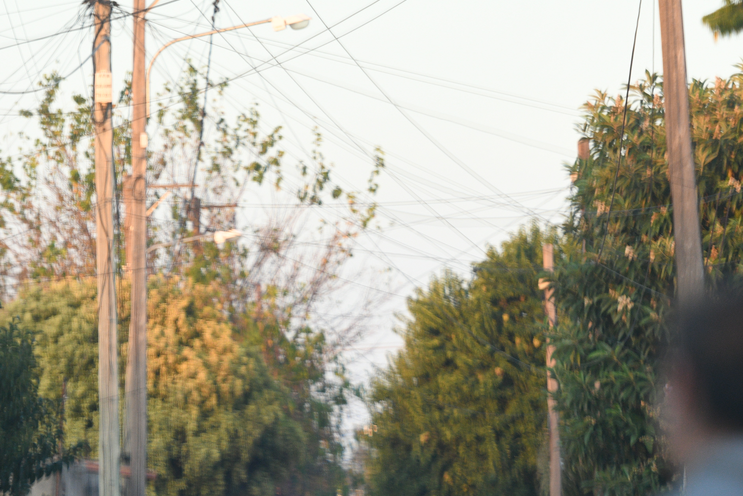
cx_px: 372
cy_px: 504
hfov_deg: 5.9
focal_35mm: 350
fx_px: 7223
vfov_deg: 3.9
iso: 800
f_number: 2.8
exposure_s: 1/500
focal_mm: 160
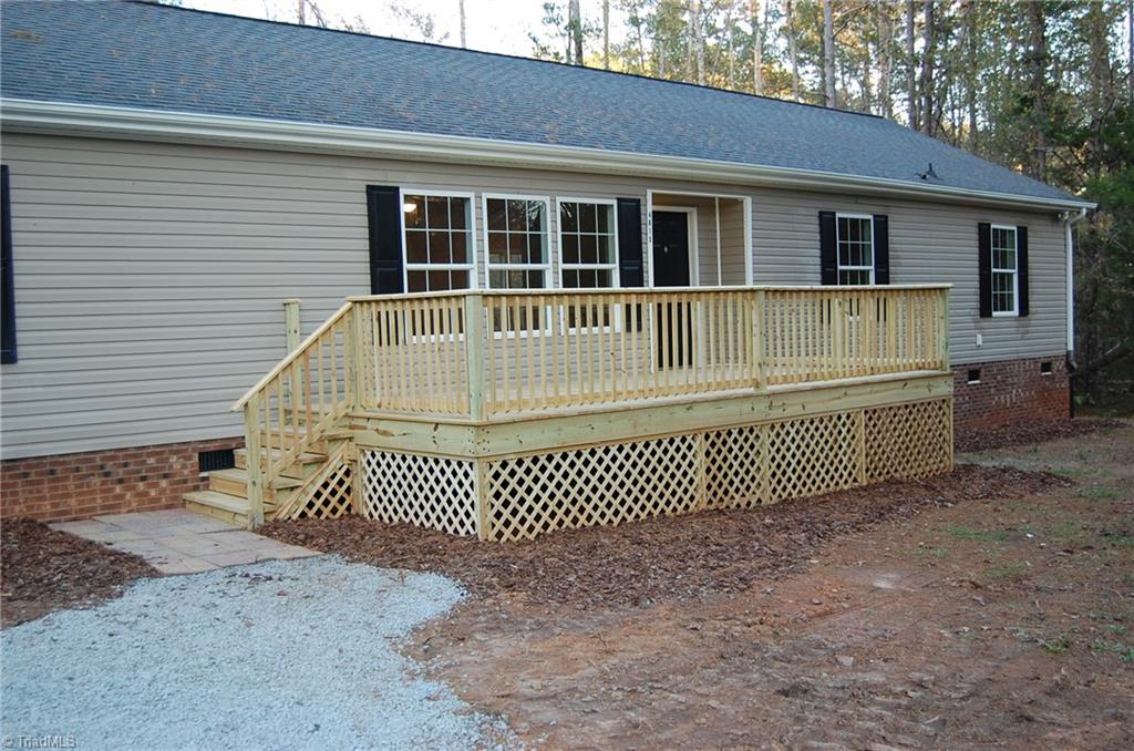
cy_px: 376
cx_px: 567
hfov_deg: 53.2
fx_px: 1132
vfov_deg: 36.7
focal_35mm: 36
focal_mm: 24
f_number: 4.5
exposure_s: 1/80
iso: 400
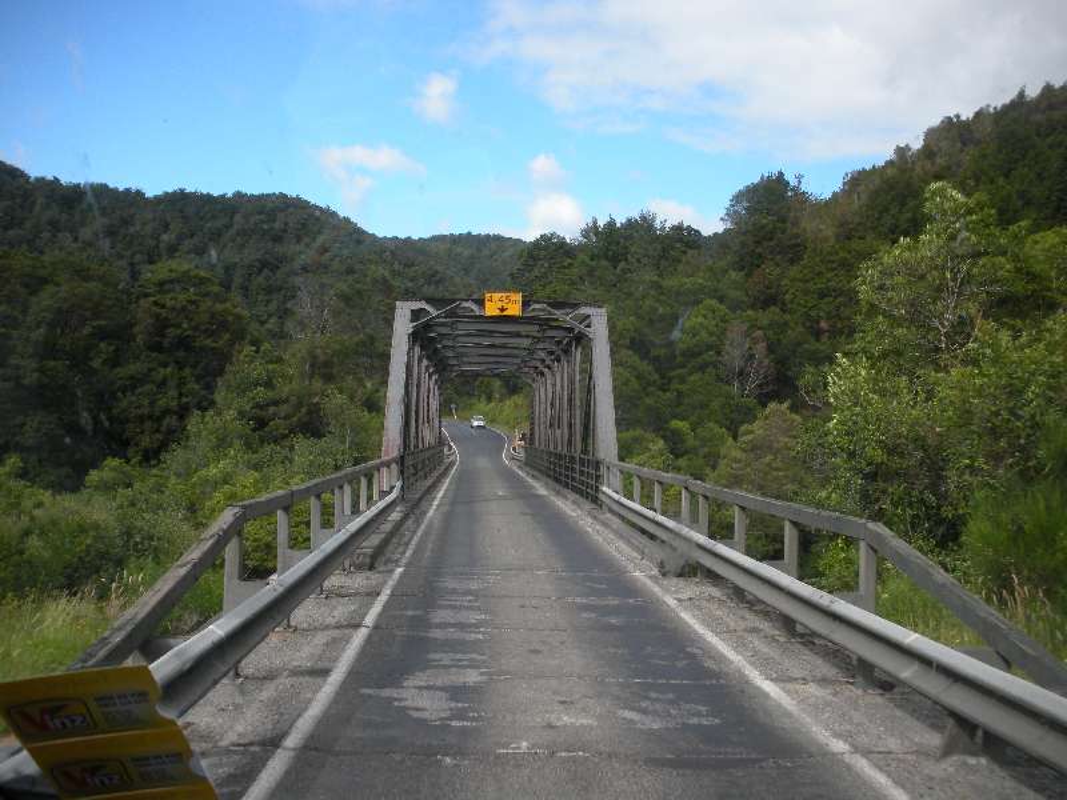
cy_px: 400
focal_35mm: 35
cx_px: 534
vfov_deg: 40.7
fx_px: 1079
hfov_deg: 52.6
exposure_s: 1/363
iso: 64
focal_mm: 6.3
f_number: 3.5
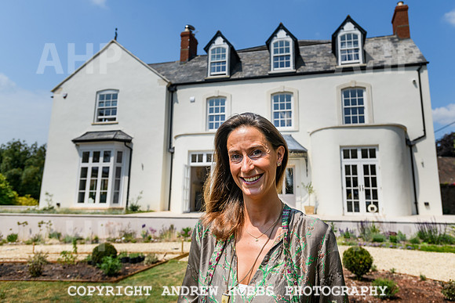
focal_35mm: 27
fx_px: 339
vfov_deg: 48.2
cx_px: 245
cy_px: 134
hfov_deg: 67.7
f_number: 4
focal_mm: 24
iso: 125
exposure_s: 1/800
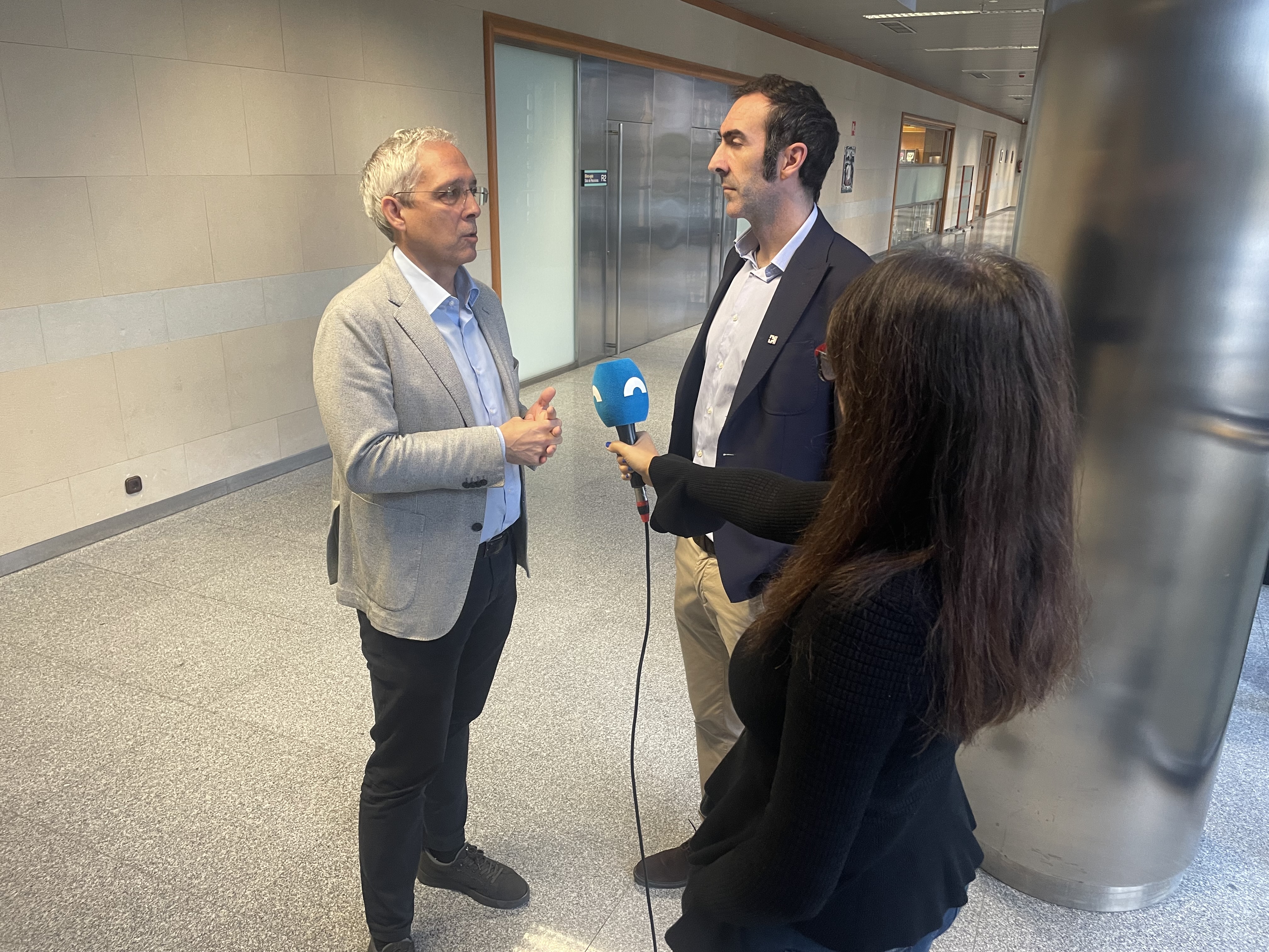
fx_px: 953
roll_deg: -1.2
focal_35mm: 26
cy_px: 476
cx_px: 634
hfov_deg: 67.3
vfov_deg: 53.1
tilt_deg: -18.4
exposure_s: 1/50
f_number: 1.6
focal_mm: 4.2
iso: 125
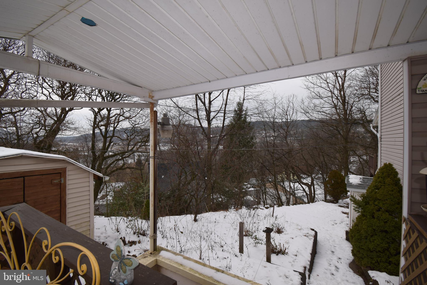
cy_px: 142
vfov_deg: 77.3
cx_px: 214
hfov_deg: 100.4
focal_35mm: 15
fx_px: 178
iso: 100
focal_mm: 10
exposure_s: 1/200
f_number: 7.1
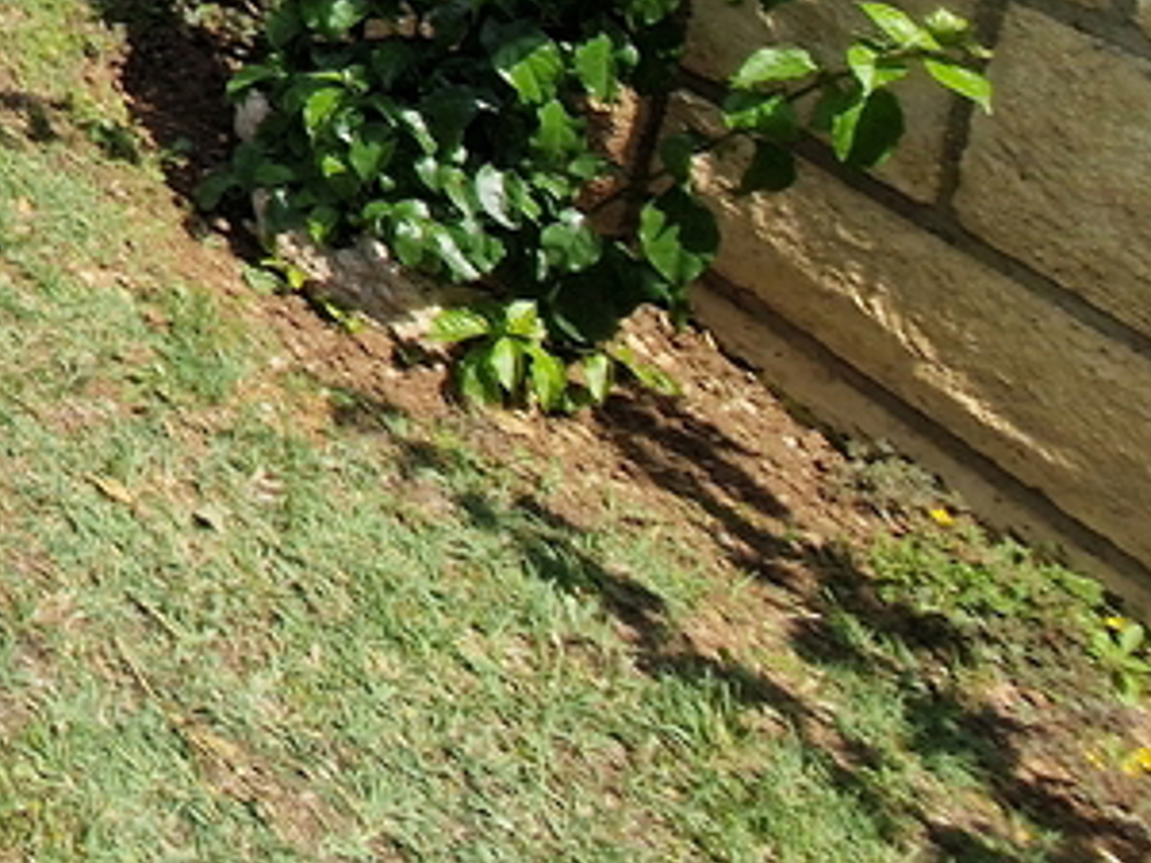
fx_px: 1729
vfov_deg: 20.4
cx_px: -1116
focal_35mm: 52
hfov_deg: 19.8
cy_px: -664
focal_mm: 2.2
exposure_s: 1/2280
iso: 50
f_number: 2.2
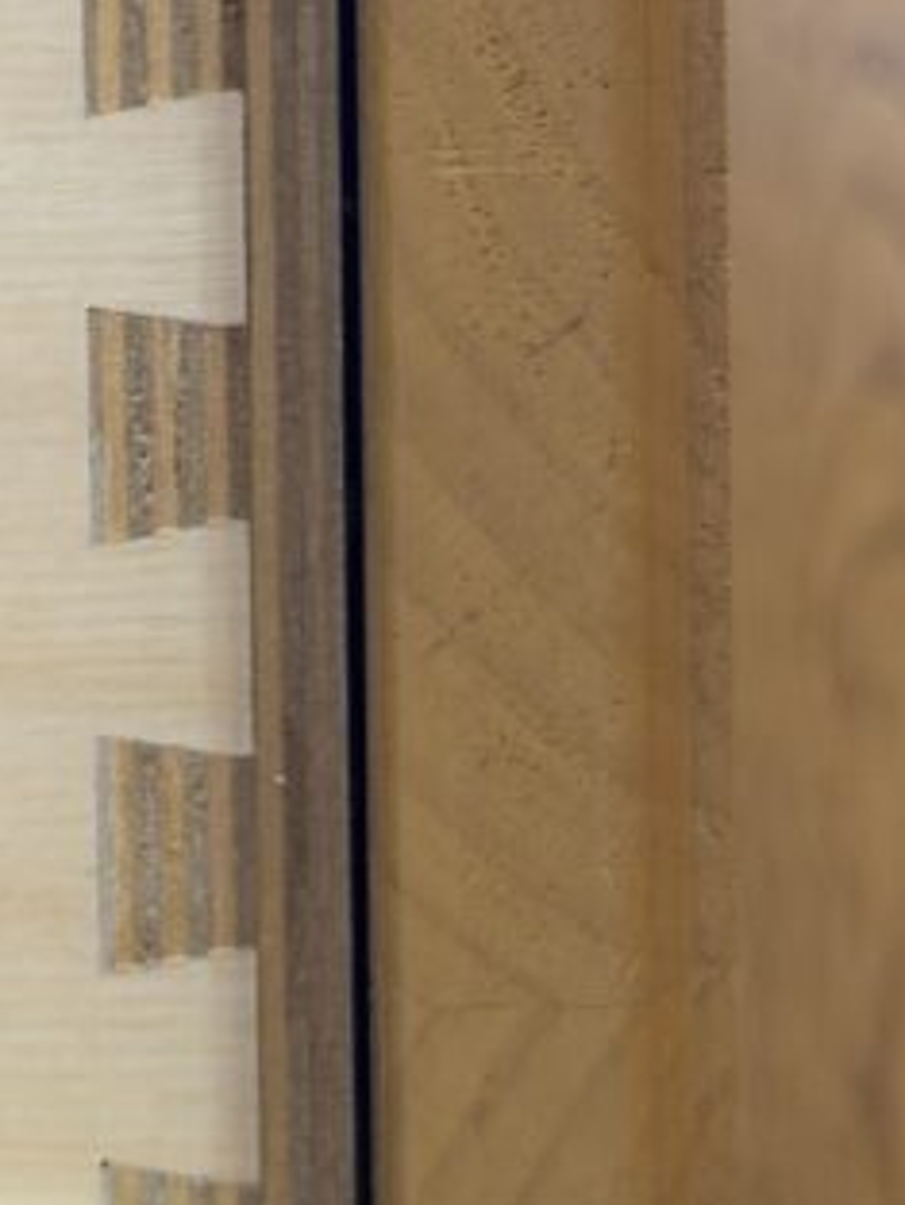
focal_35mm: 157
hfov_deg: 9.4
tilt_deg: -1.8
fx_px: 5469
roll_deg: +0.5
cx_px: -8
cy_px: 304
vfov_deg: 12.5
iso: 400
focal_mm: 6.76
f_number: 1.78
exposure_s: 1/40
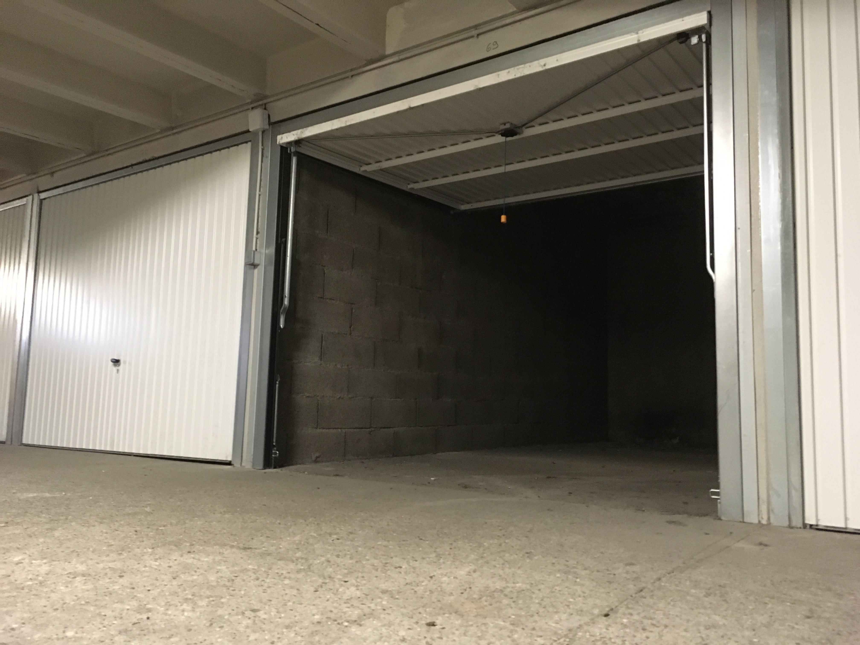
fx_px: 720
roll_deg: -0.6
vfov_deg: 48.2
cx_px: 430
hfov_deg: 61.7
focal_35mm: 29
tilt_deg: +5.8
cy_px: 322
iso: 250
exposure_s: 1/17
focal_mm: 4.15
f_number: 2.2
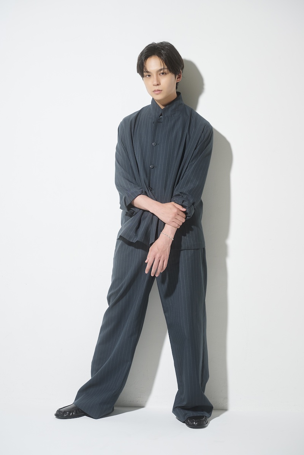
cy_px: 228
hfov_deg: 19.5
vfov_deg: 28.8
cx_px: 152
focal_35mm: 70
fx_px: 887
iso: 250
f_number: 7.1
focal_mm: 70
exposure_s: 1/160
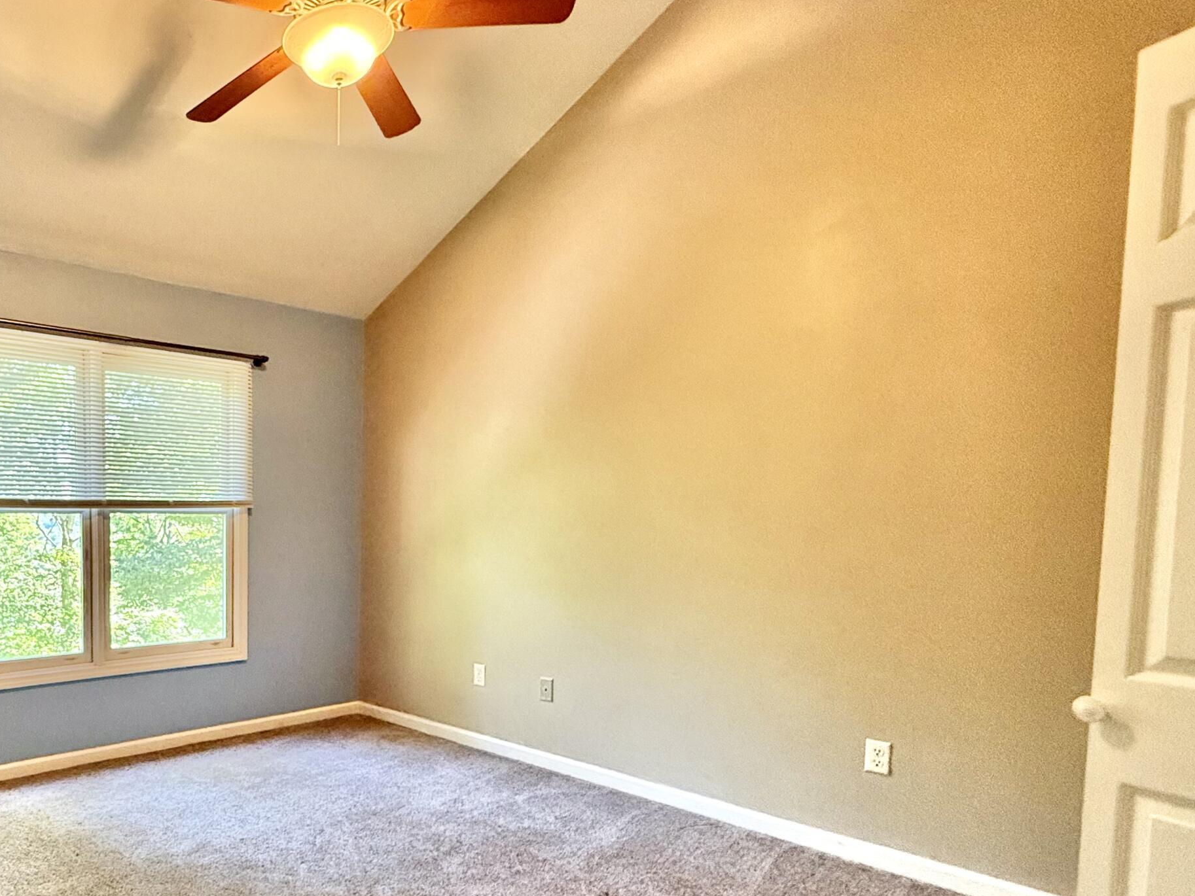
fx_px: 794
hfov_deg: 67.2
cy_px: 577
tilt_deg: -3.2
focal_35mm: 23
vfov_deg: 57.9
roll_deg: -0.8
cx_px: 243
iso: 400
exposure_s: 1/79
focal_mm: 2.22
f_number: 2.2
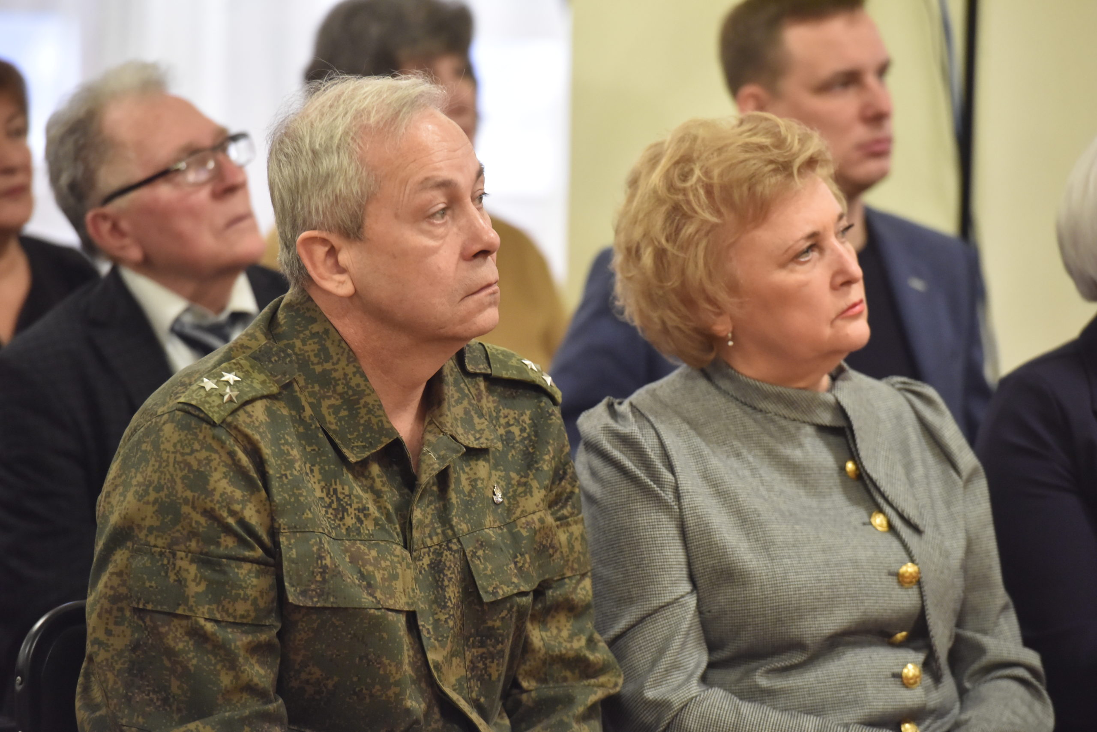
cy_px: 366
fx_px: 6094
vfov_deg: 6.9
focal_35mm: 200
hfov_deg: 10.3
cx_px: 548
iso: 6400
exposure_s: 1/160
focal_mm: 200
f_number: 4.5
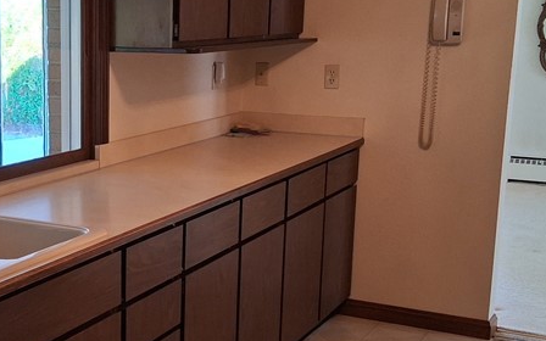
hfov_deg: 31.6
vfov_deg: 20.6
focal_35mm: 63
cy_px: 217
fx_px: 937
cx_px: 106
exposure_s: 1/60
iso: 250
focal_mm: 3.98
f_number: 1.8
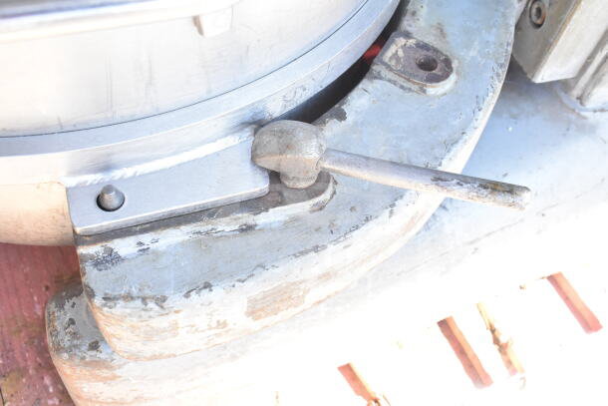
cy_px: 203
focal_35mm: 38
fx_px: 633
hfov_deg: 51.3
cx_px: 304
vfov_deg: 35.5
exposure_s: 1/250
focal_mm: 25
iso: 1600
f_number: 8
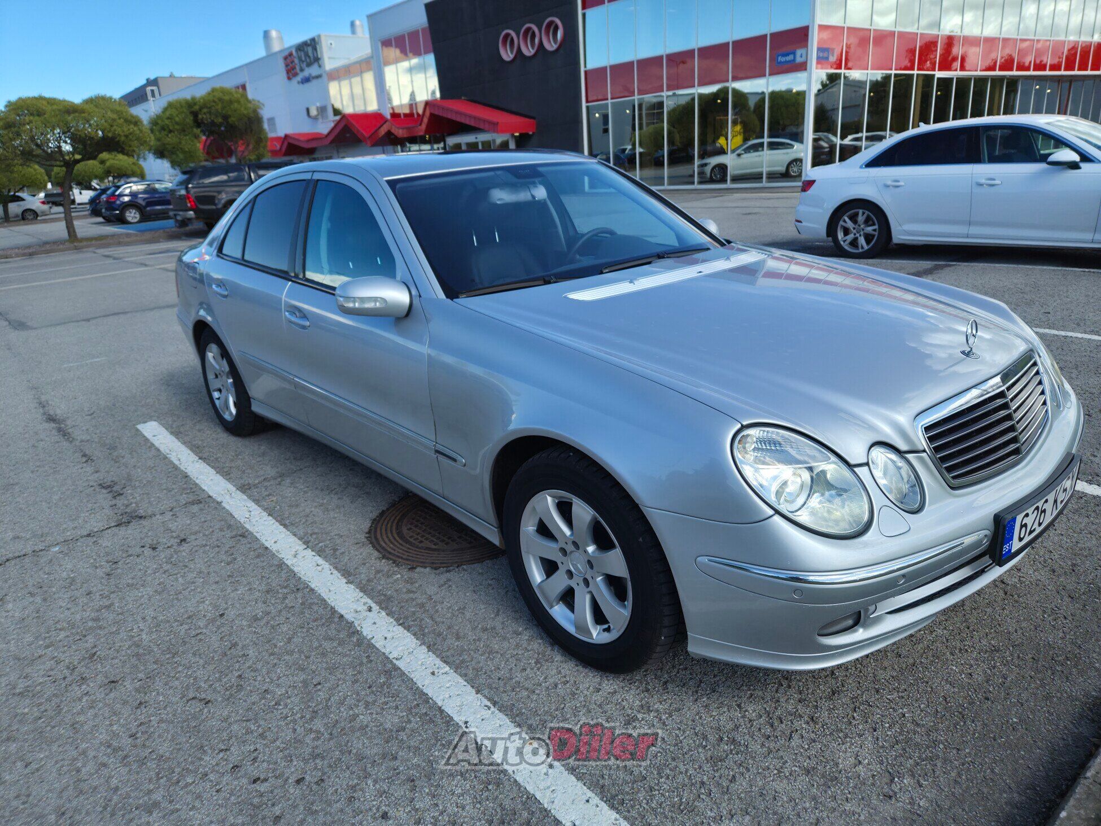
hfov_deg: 73.9
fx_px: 732
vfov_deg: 58.9
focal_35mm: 23
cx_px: 550
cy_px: 413
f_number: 1.8
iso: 50
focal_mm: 5.4
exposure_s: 1/2079
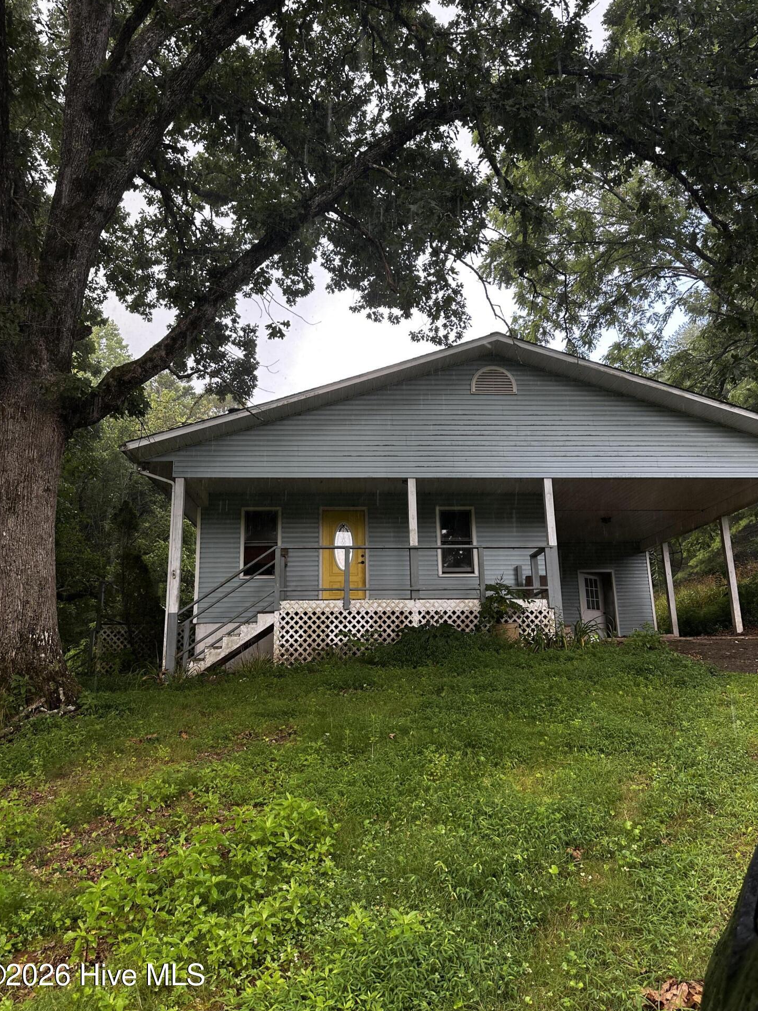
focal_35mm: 25
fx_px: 730
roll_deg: -0.4
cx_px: 375
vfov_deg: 69.4
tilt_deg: +14.8
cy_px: 497
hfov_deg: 54.9
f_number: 1.78
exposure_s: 1/166
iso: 100
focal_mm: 6.86
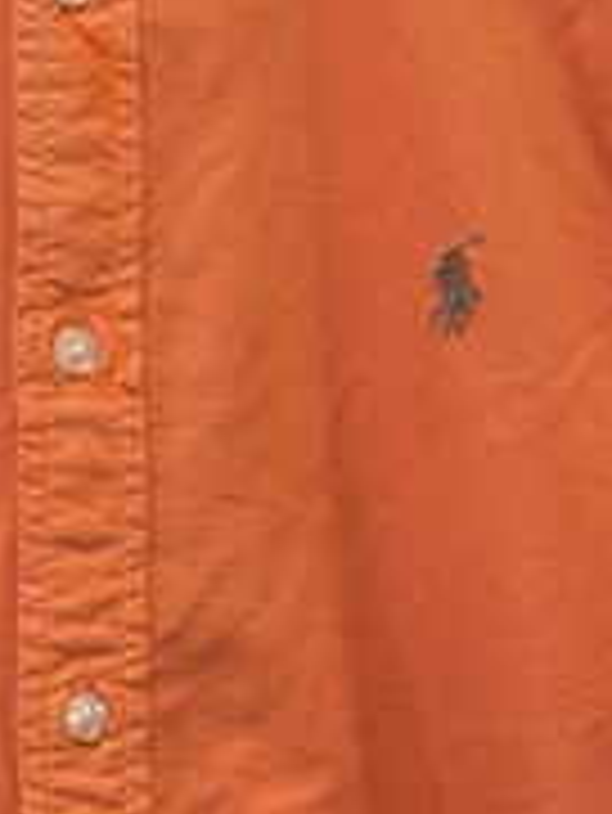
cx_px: 18
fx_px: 3320
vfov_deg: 14.0
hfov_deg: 10.5
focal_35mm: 141
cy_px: 254
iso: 400
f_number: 1.78
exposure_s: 1/40
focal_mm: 6.76
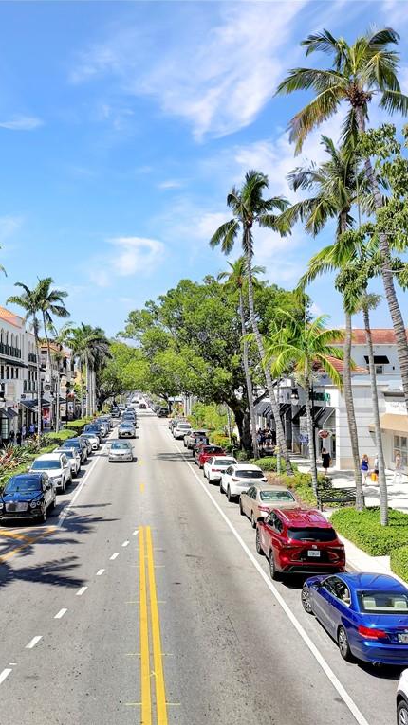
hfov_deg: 33.2
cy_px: 362
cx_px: 120
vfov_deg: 56.6
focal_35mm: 35
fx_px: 674
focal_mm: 12.3
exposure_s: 1/500
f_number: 5.6
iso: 100
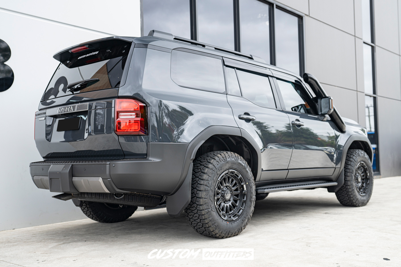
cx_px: 200
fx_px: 390
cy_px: 134
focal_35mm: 35
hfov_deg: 54.4
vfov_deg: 37.9
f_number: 4
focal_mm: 35
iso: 125
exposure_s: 1/60
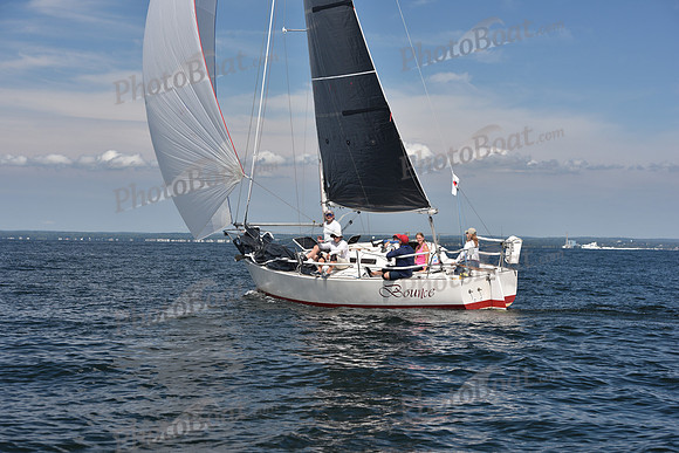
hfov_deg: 22.1
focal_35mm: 92
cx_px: 340
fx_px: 1736
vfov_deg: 14.9
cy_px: 226
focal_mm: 92
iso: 200
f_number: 7.1
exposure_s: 1/500
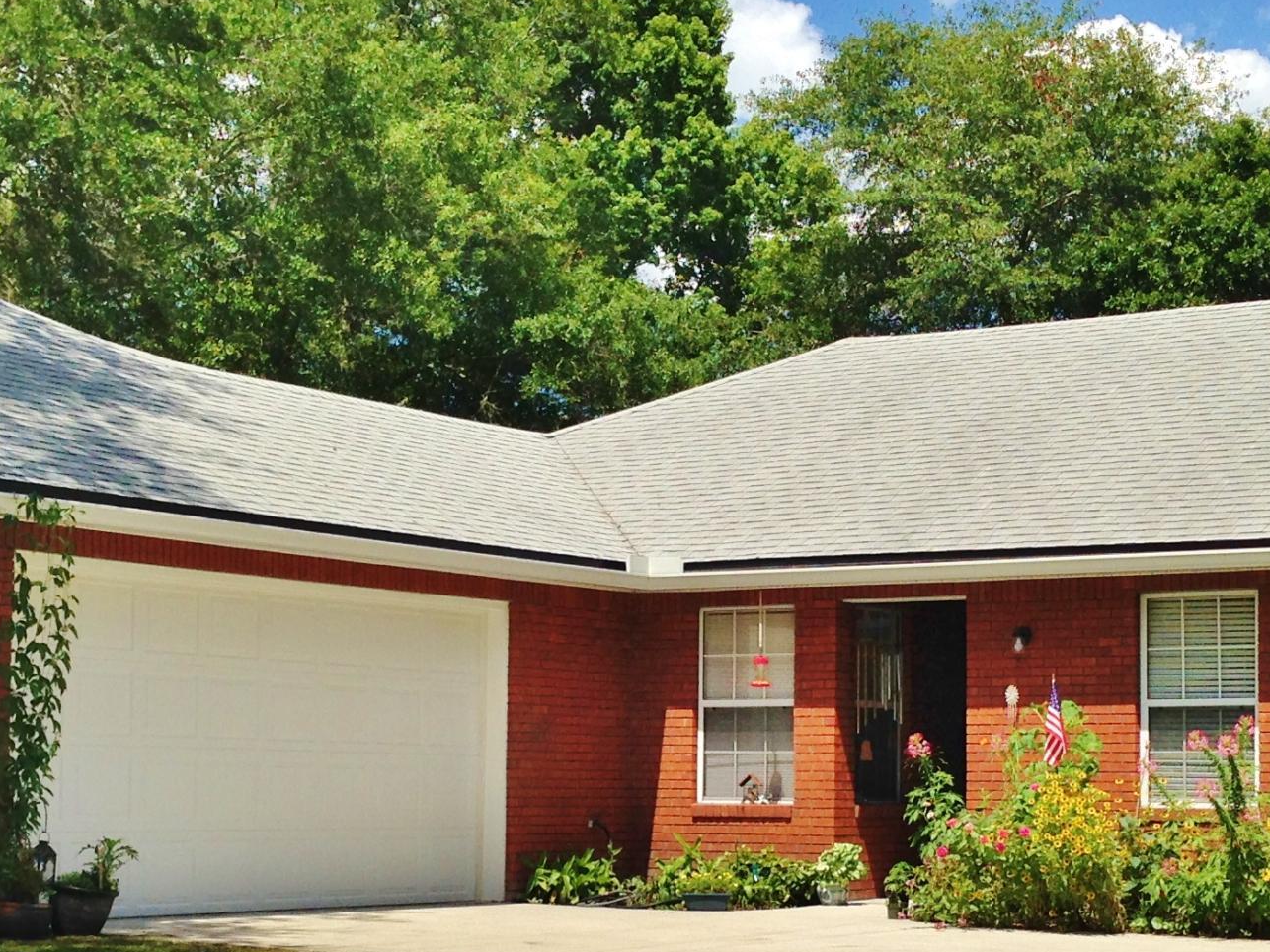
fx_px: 2824
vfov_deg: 19.1
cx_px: 689
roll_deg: -1.0
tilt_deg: +2.1
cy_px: 632
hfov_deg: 25.3
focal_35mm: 77
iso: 50
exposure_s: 1/2463
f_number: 2.4
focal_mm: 4.12
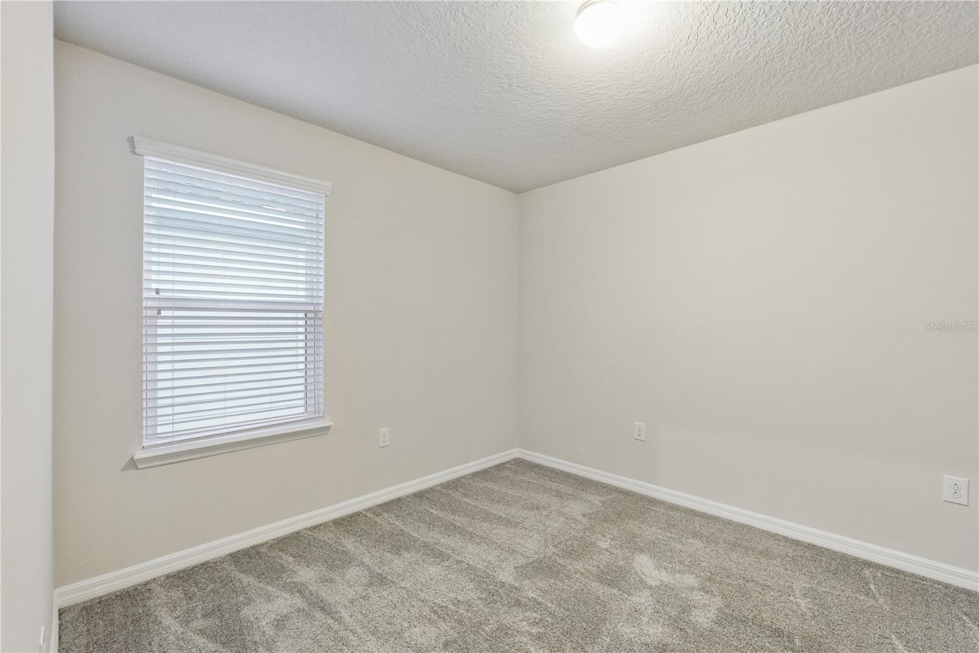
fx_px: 408
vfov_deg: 77.3
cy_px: 326
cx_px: 490
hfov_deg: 100.4
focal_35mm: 15
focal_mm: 10
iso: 1600
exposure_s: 1/8
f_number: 11
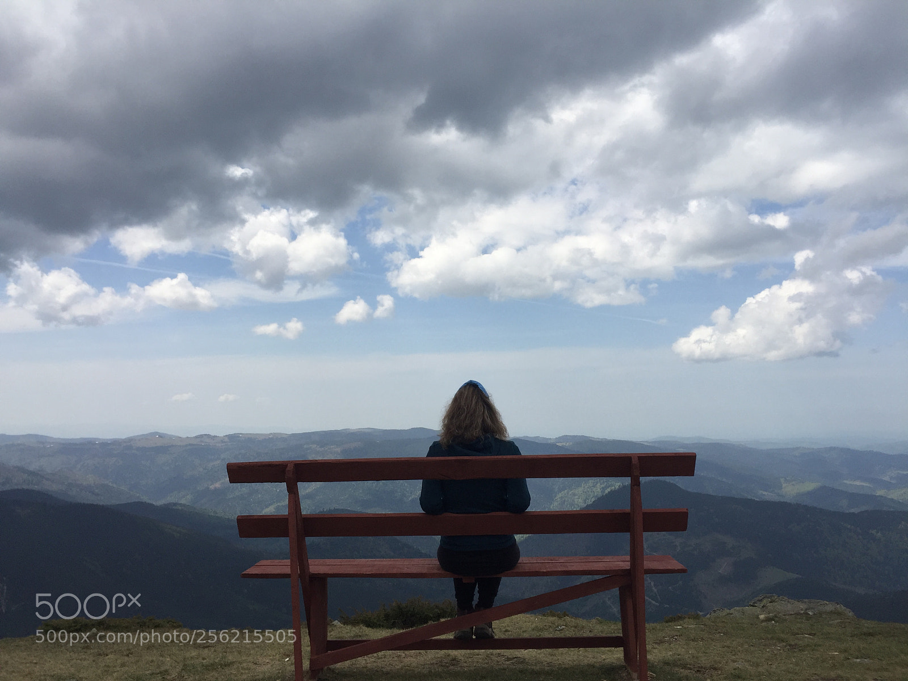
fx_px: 761
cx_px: 454
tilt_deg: +4.3
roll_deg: -1.4
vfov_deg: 48.2
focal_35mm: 29
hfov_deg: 61.7
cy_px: 340
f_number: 2.2
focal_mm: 4.15
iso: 32
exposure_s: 1/2825
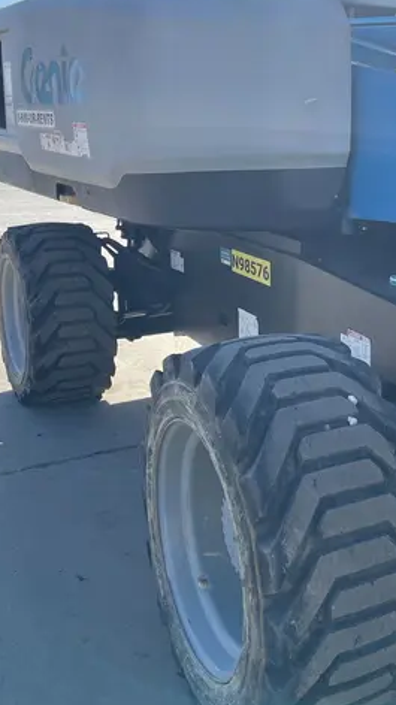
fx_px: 823
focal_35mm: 44
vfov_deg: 46.2
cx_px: 351
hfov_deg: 26.2
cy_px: 286
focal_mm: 4.2
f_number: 1.6
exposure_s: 1/1289
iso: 32
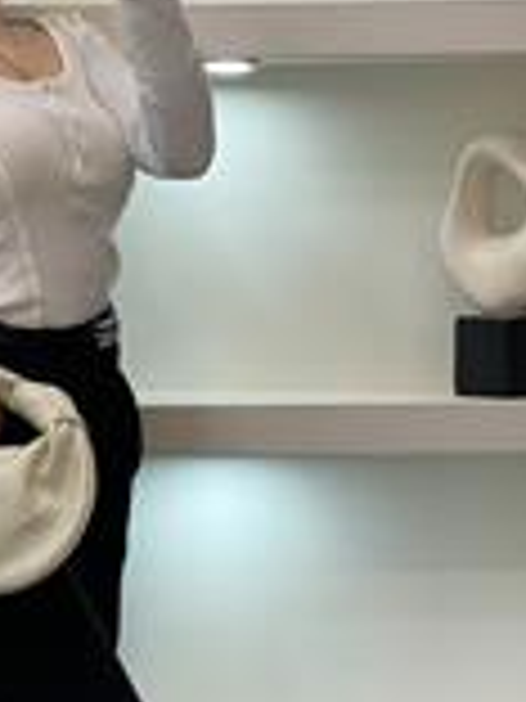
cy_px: 533
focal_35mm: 138
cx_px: -45
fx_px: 2796
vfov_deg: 14.2
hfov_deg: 10.6
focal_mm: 6
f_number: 2
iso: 80
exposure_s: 1/100
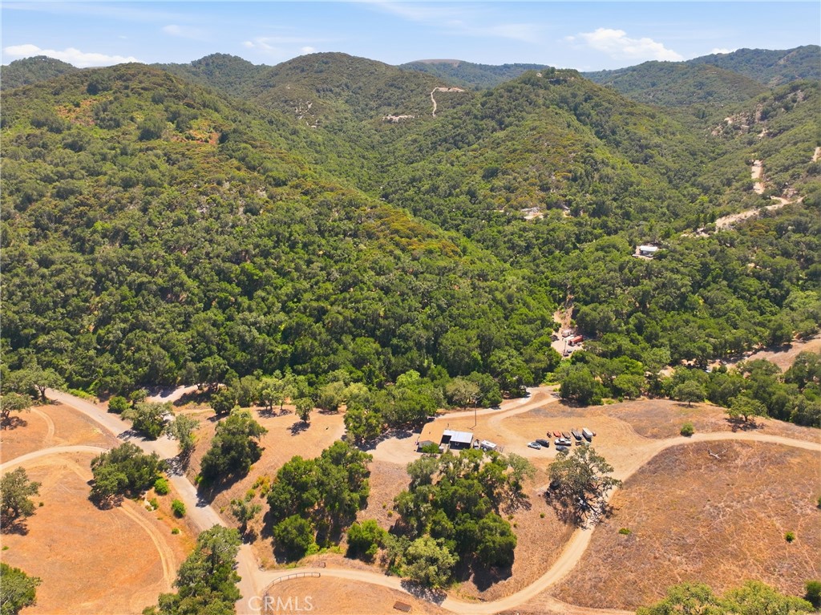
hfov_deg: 71.6
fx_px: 569
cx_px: 410
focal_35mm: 24
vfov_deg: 56.8
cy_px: 308
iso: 160
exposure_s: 1/2000
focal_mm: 12.3
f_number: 2.8
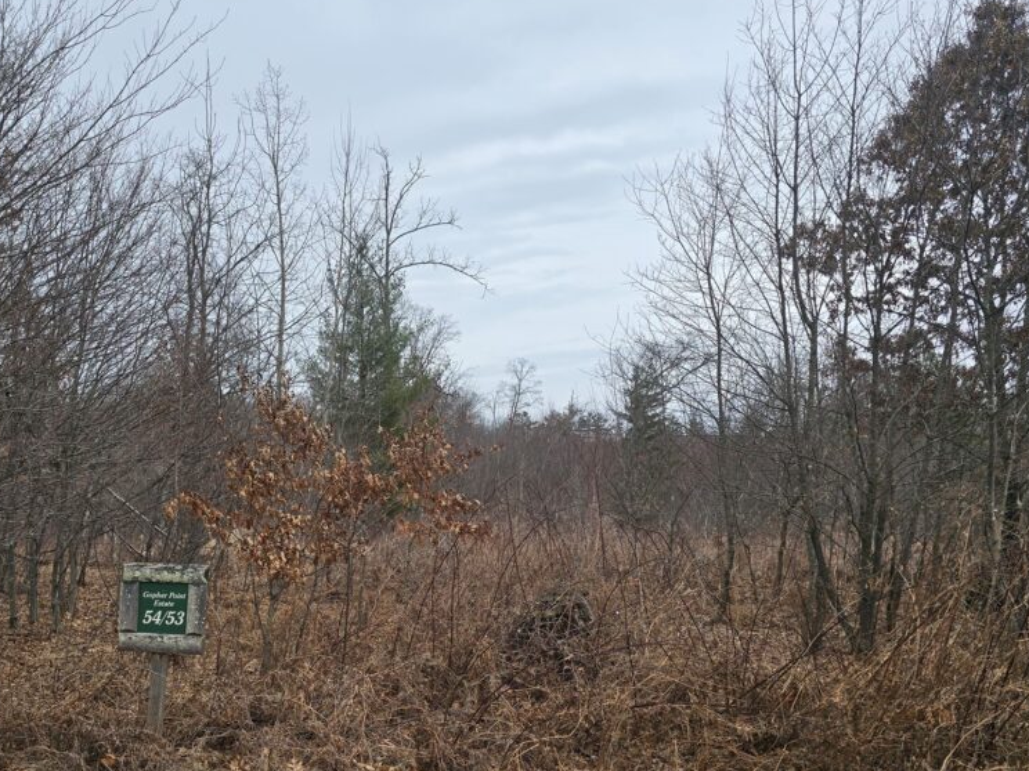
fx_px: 981
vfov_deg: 42.6
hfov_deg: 54.5
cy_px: 489
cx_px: 366
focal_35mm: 33
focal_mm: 6.3
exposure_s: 1/184
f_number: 1.7
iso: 12
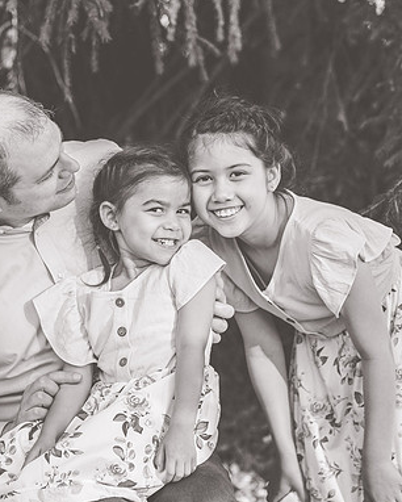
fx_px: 1798
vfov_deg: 15.9
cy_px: 250
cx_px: 79
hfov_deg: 12.7
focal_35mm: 121
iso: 800
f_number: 3.5
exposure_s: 1/400
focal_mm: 85
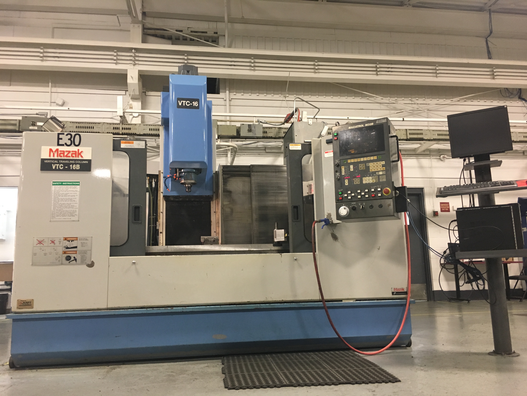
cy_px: 198
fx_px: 442
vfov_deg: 48.2
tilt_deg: +8.7
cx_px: 264
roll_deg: +1.0
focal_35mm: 29
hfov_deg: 61.7
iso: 125
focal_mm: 4.15
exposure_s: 1/30
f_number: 2.2
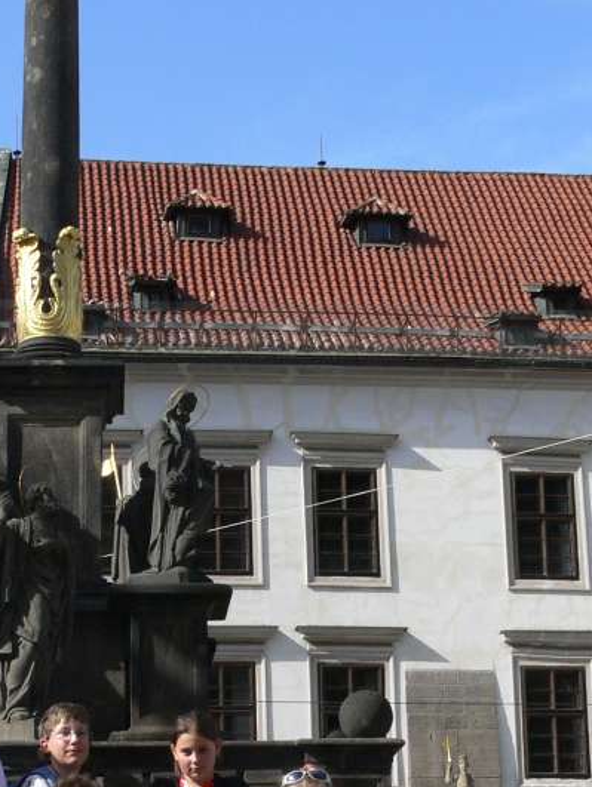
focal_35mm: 86
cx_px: 114
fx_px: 1959
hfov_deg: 17.0
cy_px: 626
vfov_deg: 22.4
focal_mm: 7.4
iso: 100
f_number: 5.6
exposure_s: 1/400
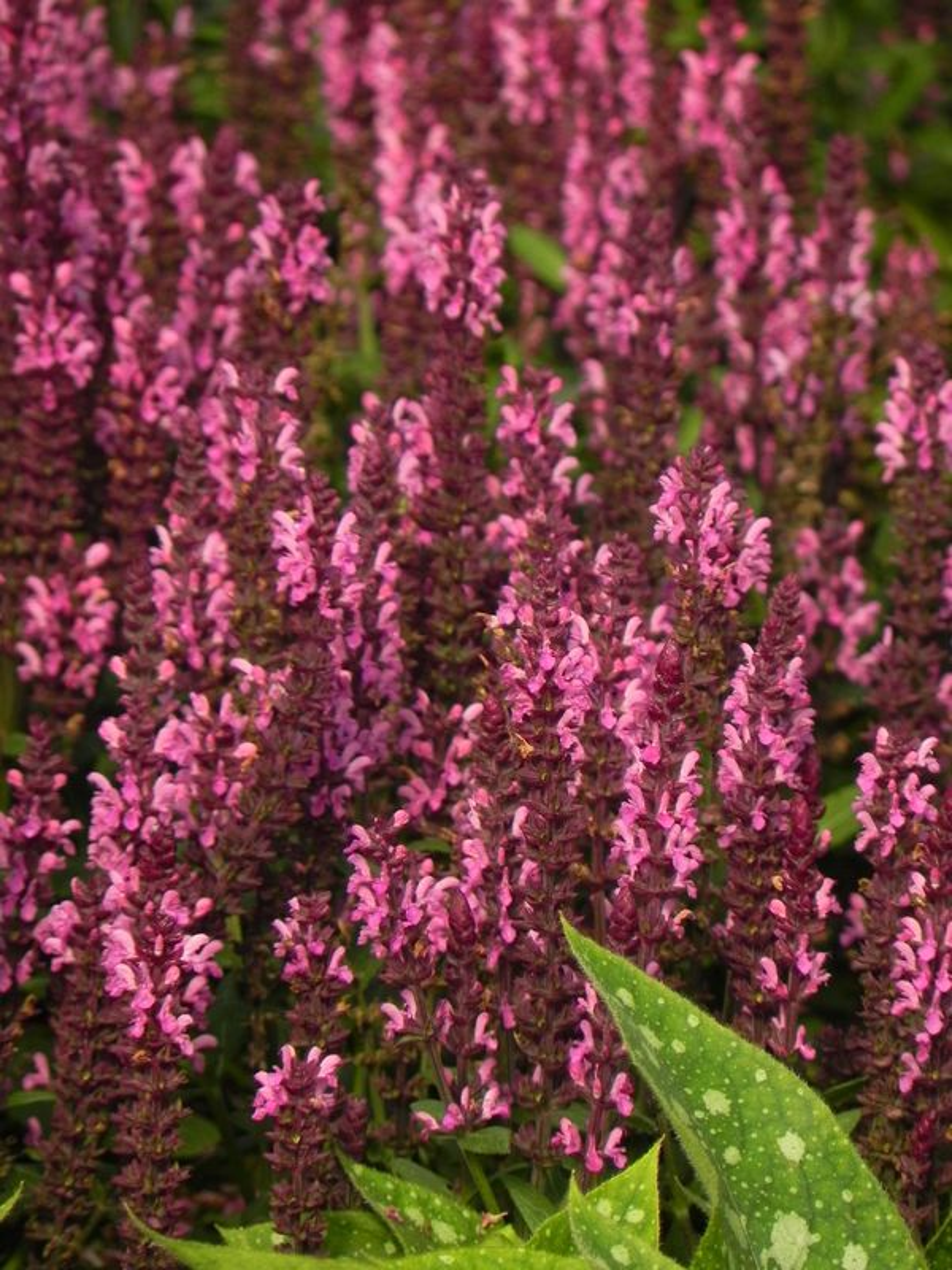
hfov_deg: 2.7
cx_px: 476
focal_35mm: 550
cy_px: 635
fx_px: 20168
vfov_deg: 3.6
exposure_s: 1/640
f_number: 5
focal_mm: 97.8
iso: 160
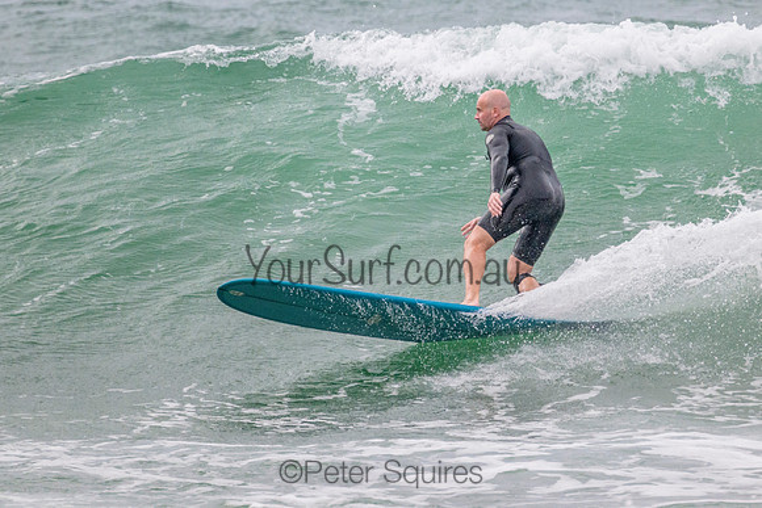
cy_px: 189
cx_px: 436
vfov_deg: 1.4
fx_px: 21254
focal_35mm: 1004
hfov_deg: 2.1
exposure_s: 1/2000
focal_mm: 800
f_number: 11
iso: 2200
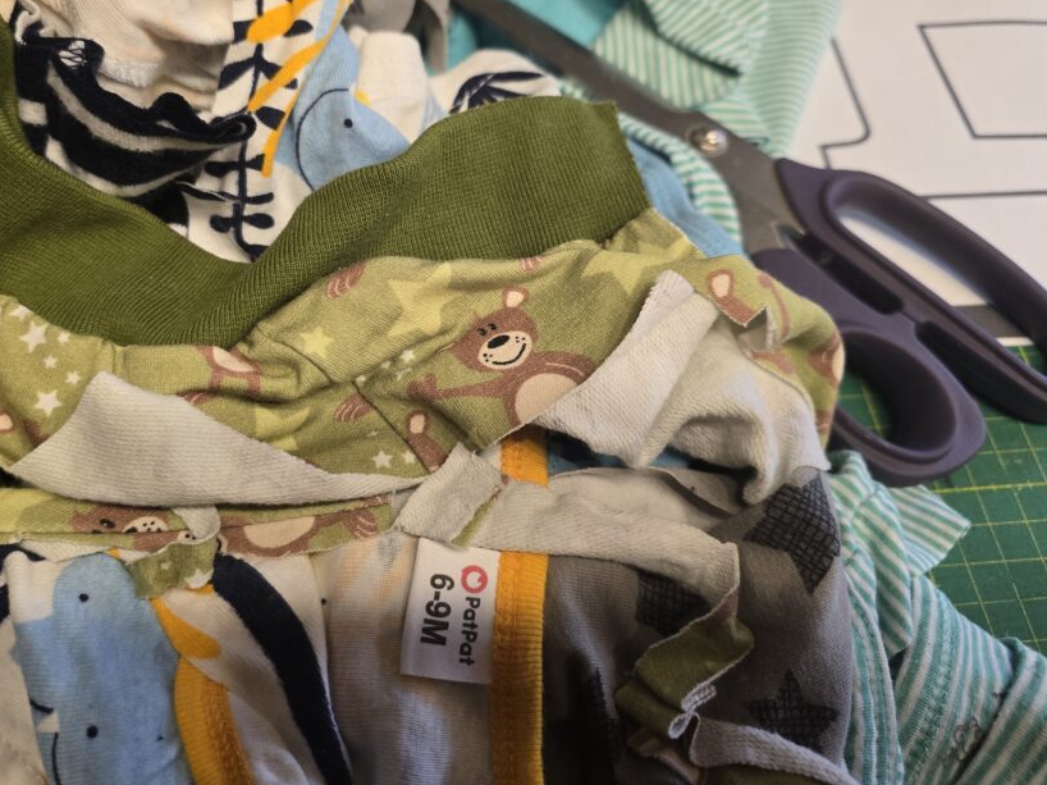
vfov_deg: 46.6
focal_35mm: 30
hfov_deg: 59.6
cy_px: 321
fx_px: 907
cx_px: 429
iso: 320
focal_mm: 6.3
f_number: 1.7
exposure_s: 1/100
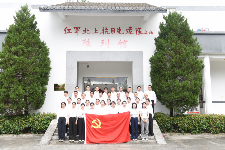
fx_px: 225
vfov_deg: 36.9
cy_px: 75
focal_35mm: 36
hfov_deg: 53.1
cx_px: 112
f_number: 5.6
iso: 500
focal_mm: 36
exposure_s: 1/125
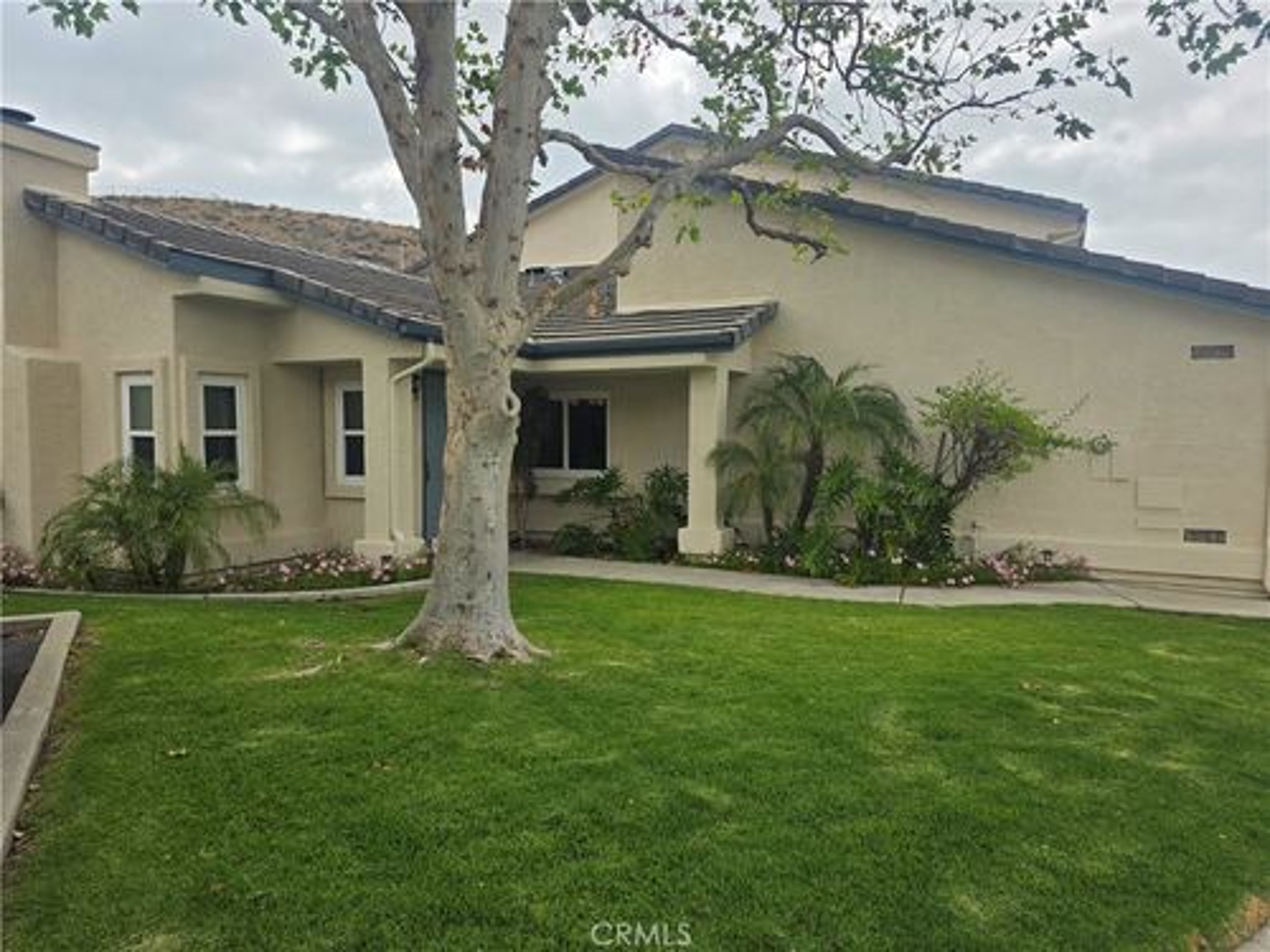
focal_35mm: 23
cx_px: 635
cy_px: 476
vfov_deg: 58.9
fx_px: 844
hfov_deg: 73.9
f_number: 1.7
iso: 80
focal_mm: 6.3
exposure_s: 1/4145
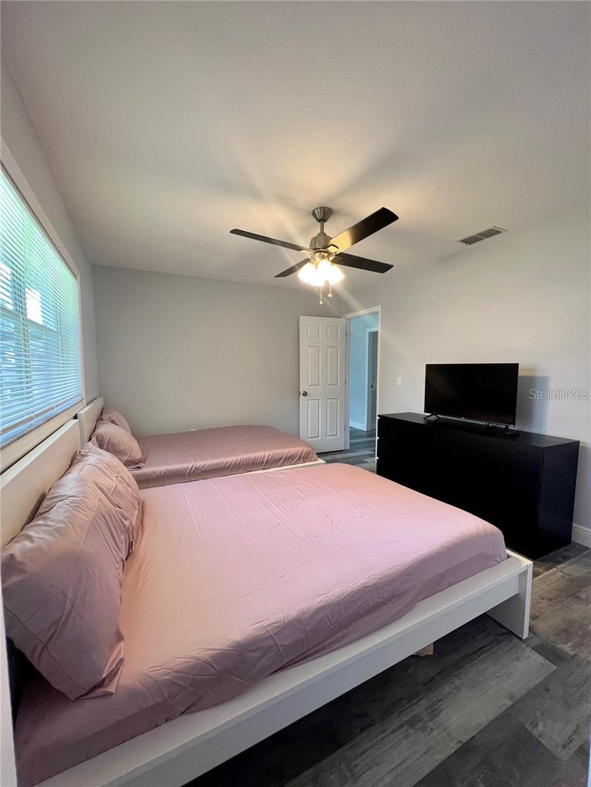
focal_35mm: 13
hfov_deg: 89.9
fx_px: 296
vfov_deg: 106.2
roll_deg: +0.7
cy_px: 394
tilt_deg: -3.4
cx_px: 296
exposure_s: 1/120
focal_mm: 1.57
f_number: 1.8
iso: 160
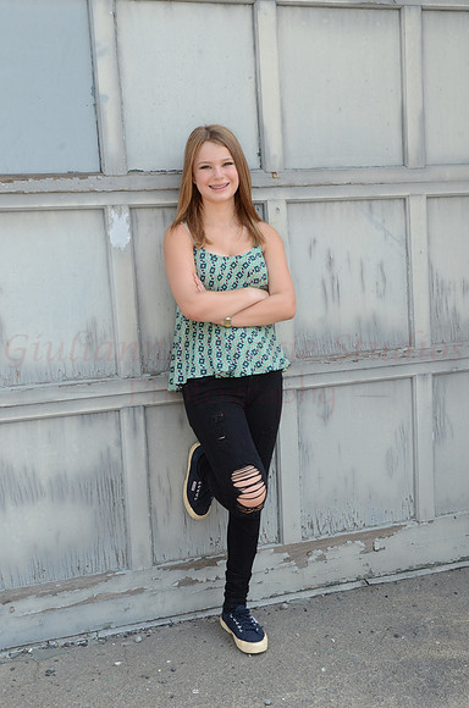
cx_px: 234
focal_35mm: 45
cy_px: 354
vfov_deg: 43.7
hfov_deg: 29.7
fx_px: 884
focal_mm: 30
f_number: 11
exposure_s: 1/160
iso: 640
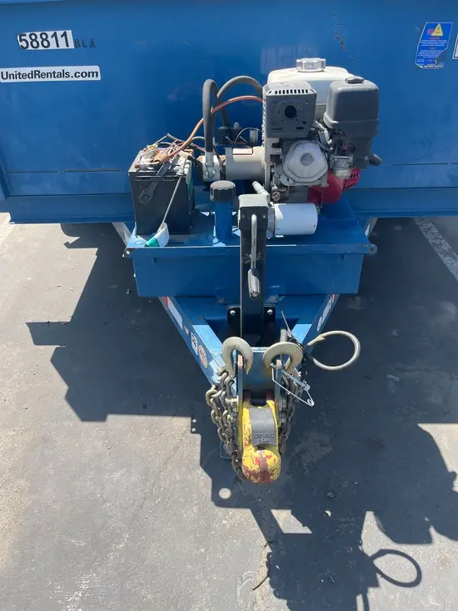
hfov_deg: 53.1
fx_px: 459
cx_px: 229
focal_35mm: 26
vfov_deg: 67.3
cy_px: 306
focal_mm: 5.1
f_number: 1.6
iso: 50
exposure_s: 1/1175
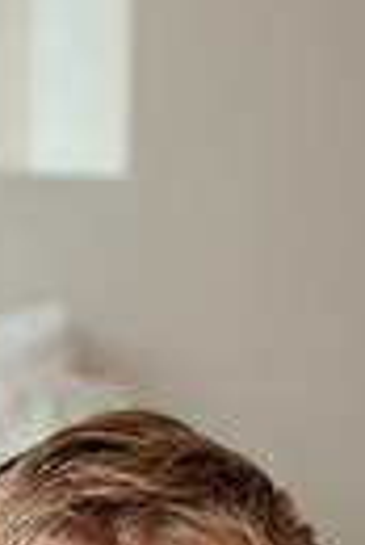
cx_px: 367
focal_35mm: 192
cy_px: 893
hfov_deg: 7.1
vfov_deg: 10.2
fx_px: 2912
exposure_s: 1/125
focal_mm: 50
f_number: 4
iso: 640
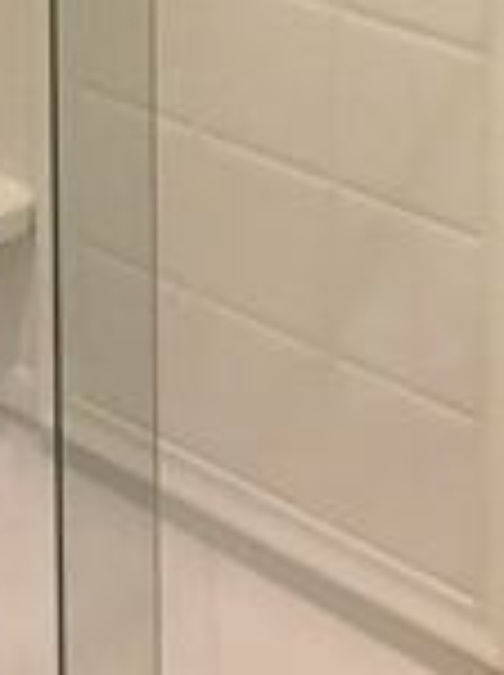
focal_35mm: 129
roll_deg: +1.2
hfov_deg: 11.3
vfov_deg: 14.2
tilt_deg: -10.0
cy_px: -376
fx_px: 2511
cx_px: -22
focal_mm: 4.15
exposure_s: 1/15
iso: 50
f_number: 2.2
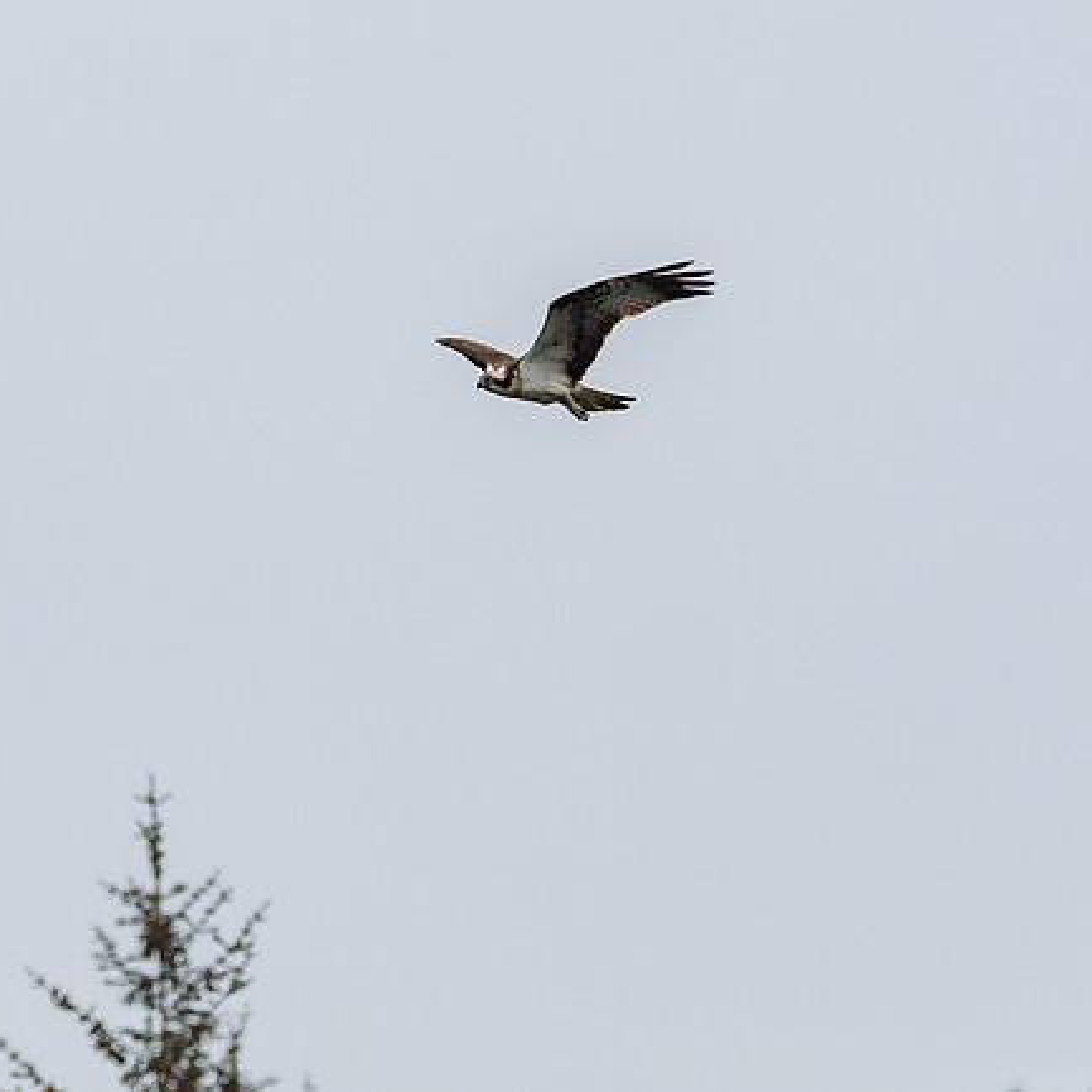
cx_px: 379
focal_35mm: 1355
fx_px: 48360
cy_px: 237
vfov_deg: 1.3
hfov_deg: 1.3
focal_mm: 300
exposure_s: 1/1250
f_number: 6.3
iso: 200
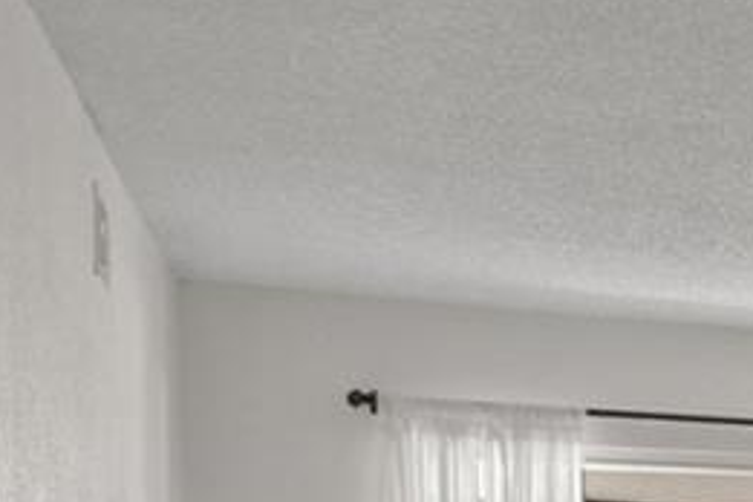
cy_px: 687
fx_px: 2050
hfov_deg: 12.3
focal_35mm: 98
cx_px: 2109
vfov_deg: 13.4
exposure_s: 1/3
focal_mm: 16
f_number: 6.3
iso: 250
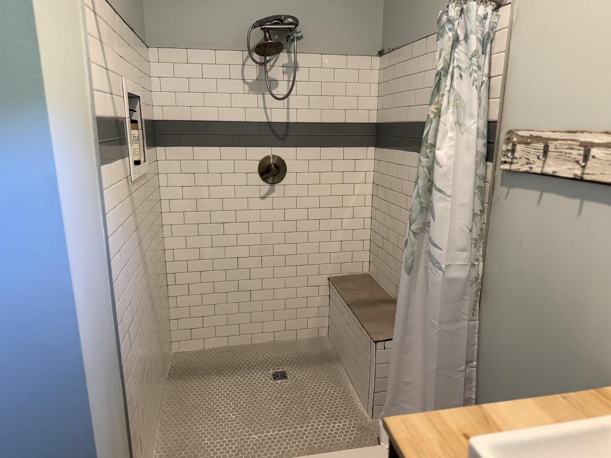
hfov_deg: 71.6
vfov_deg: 56.8
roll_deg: -0.6
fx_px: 424
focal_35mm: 24
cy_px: 229
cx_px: 306
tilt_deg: -13.8
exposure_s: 1/60
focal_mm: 6.76
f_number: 1.78
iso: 400
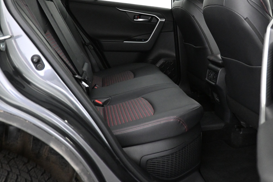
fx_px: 288
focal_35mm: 38
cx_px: 175
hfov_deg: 50.1
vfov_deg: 34.2
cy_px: 43
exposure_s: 1/30
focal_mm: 16
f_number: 3.5
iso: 4000
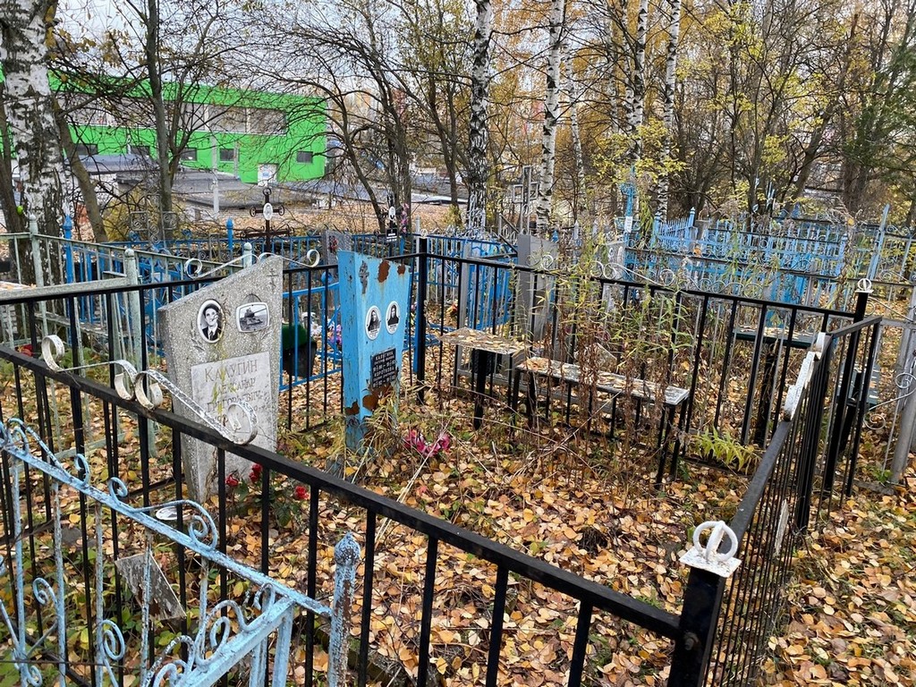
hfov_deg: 67.3
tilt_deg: -14.1
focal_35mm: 26
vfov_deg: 53.1
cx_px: 458
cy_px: 344
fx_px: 688
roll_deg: -5.1
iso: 100
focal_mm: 4.25
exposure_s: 1/121
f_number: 1.8
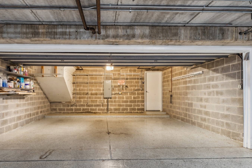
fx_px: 175
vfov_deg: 51.1
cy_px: 94
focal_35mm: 25
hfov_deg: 71.2
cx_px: 110
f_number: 8
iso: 200
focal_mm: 21
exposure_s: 1/1.67
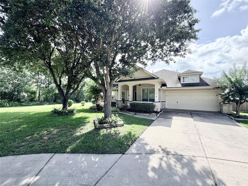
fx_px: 100
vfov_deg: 85.7
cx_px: 124
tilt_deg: +3.1
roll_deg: -1.0
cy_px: 93
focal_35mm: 14
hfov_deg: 102.1
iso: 40
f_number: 2.2
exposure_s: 1/734
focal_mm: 2.22
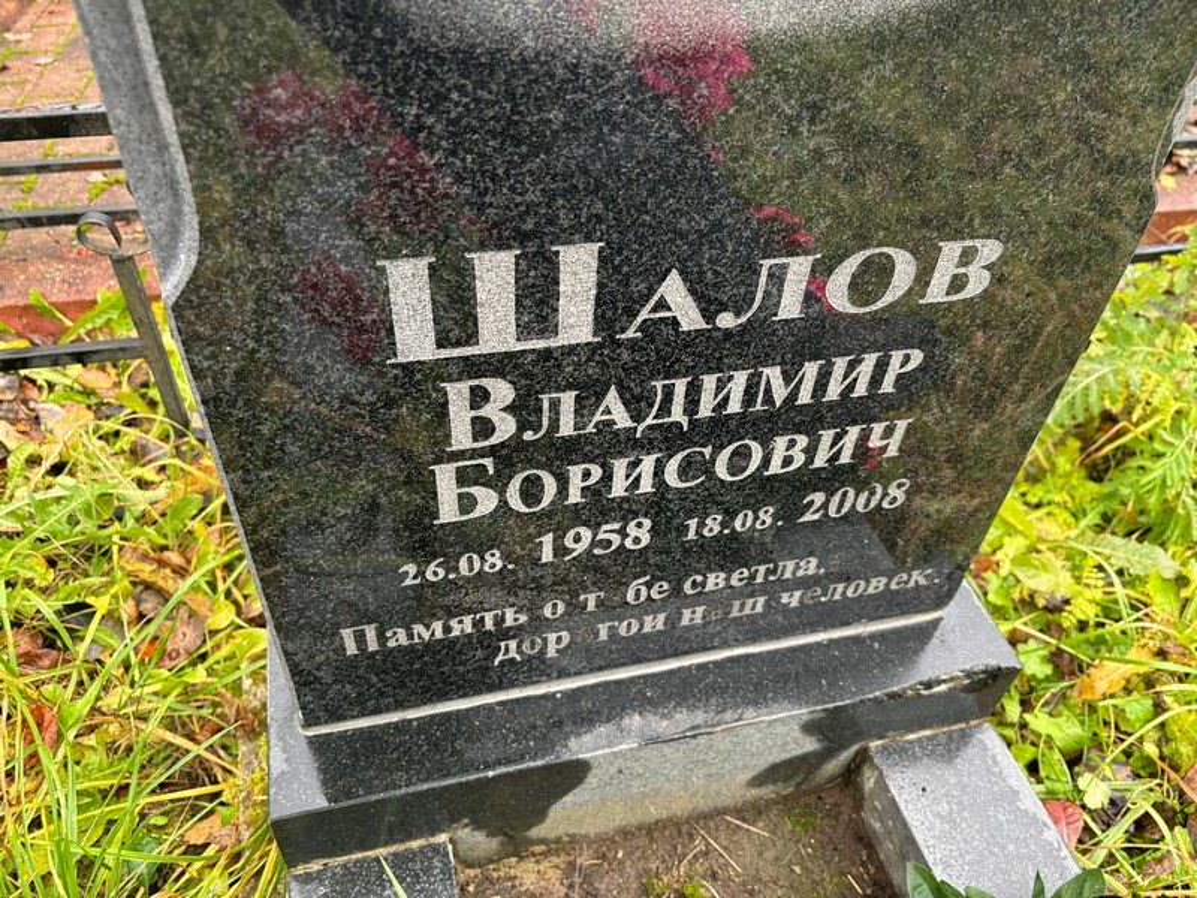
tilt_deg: -41.2
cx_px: 598
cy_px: 449
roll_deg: -0.7
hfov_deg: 67.3
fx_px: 899
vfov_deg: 53.1
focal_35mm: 26
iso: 125
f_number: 1.6
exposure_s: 1/83
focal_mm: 5.96
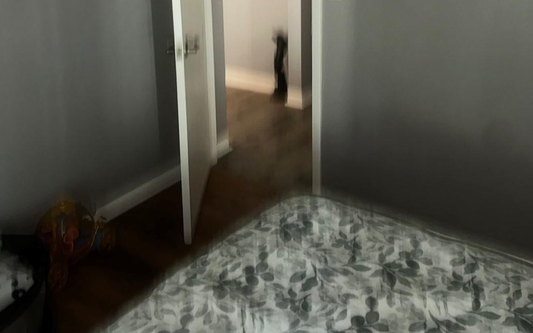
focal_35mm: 39
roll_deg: +0.7
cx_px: 300
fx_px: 566
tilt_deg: -16.7
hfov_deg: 50.3
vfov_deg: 31.4
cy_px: 41
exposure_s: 1/9
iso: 160
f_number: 1.78
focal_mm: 6.86
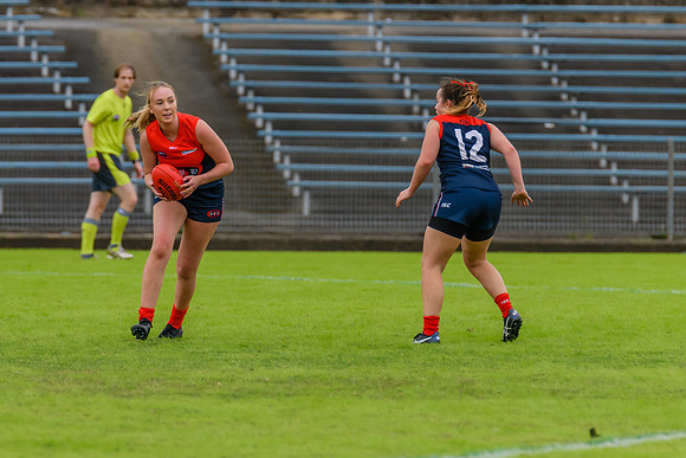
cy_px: 228
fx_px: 13147
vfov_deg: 2.0
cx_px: 191
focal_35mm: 690
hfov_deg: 3.0
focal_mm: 420
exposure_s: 1/2000
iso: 800
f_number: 5.6
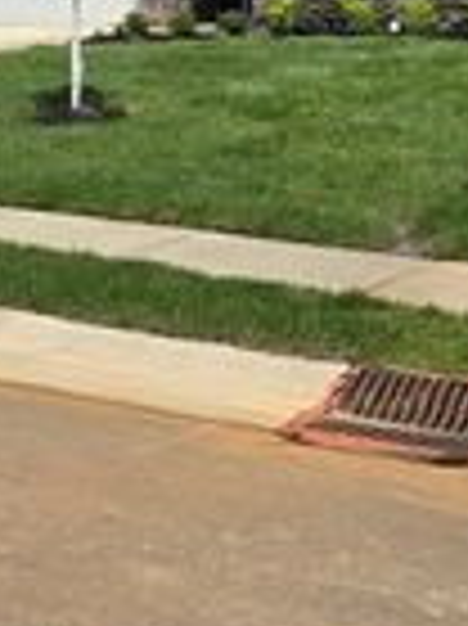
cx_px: 153
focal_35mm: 83
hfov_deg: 17.7
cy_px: -191
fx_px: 1498
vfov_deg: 21.3
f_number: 1.7
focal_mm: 6.3
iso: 80
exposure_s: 1/7626
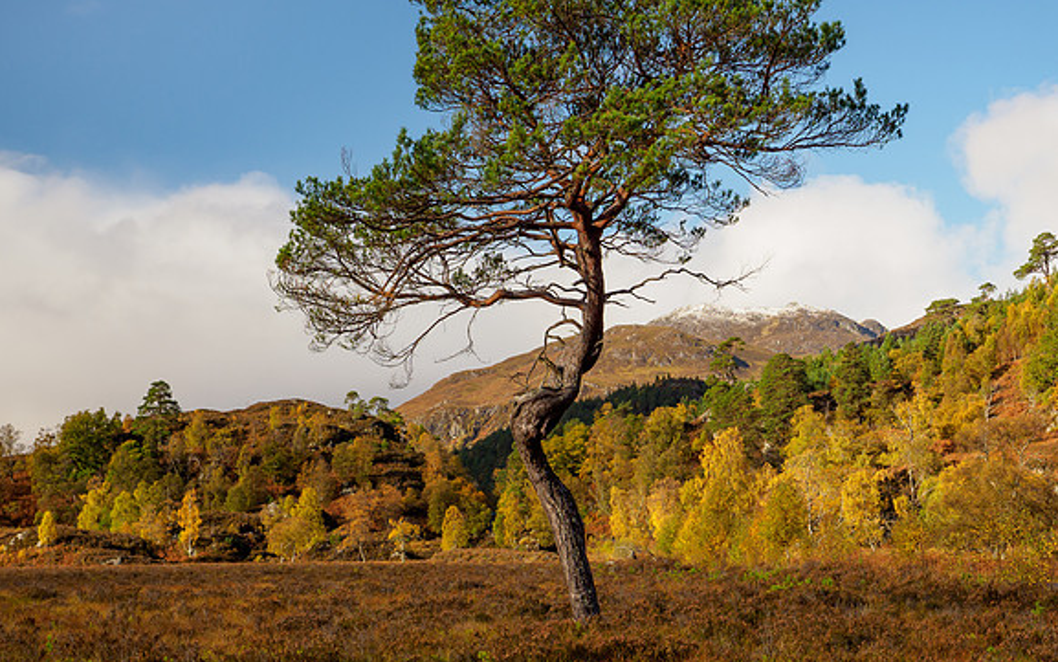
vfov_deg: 22.4
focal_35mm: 58
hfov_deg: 35.1
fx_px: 1673
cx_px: 577
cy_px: 299
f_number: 5.6
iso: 200
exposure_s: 1/200
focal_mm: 25
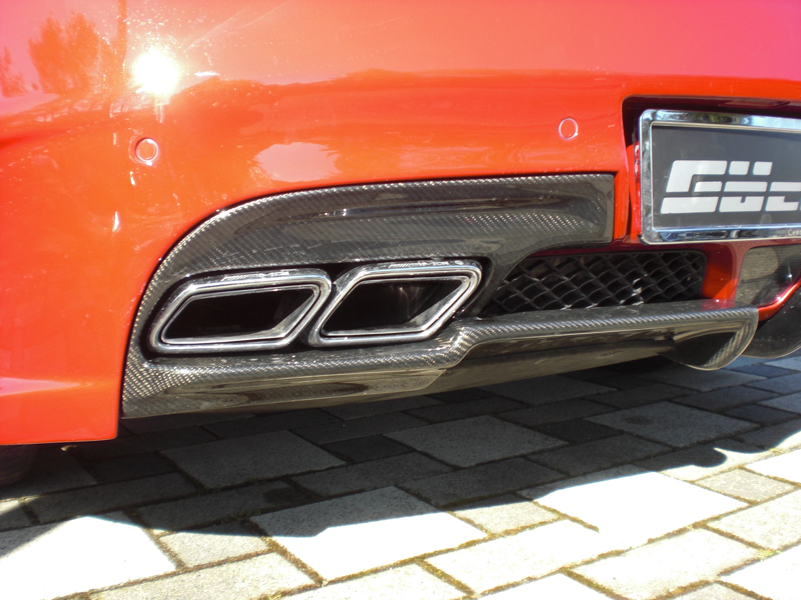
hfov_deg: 49.0
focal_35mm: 38
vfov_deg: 37.7
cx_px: 400
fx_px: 879
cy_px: 300
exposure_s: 1/160
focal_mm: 6.3
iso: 64
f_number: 3.1
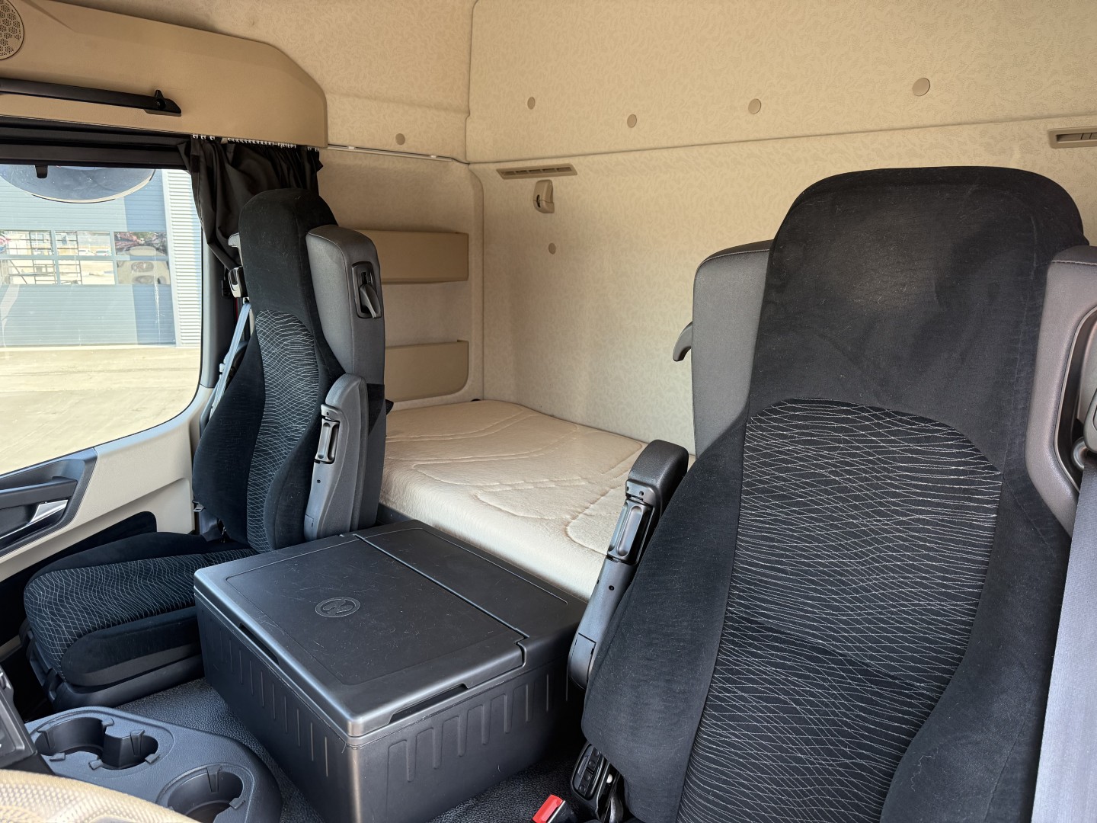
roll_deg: -1.5
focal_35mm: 24
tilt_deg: -11.6
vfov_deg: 56.8
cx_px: 548
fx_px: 761
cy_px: 412
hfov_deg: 71.6
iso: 200
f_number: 1.78
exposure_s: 1/242
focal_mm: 6.76
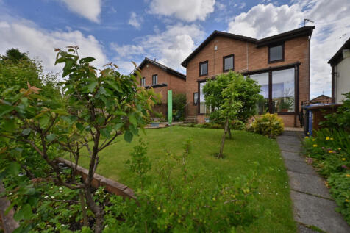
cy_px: 116
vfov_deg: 81.2
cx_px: 175
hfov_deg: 104.3
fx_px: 136
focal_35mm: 14
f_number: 22
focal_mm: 14
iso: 2500
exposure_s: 1/2000
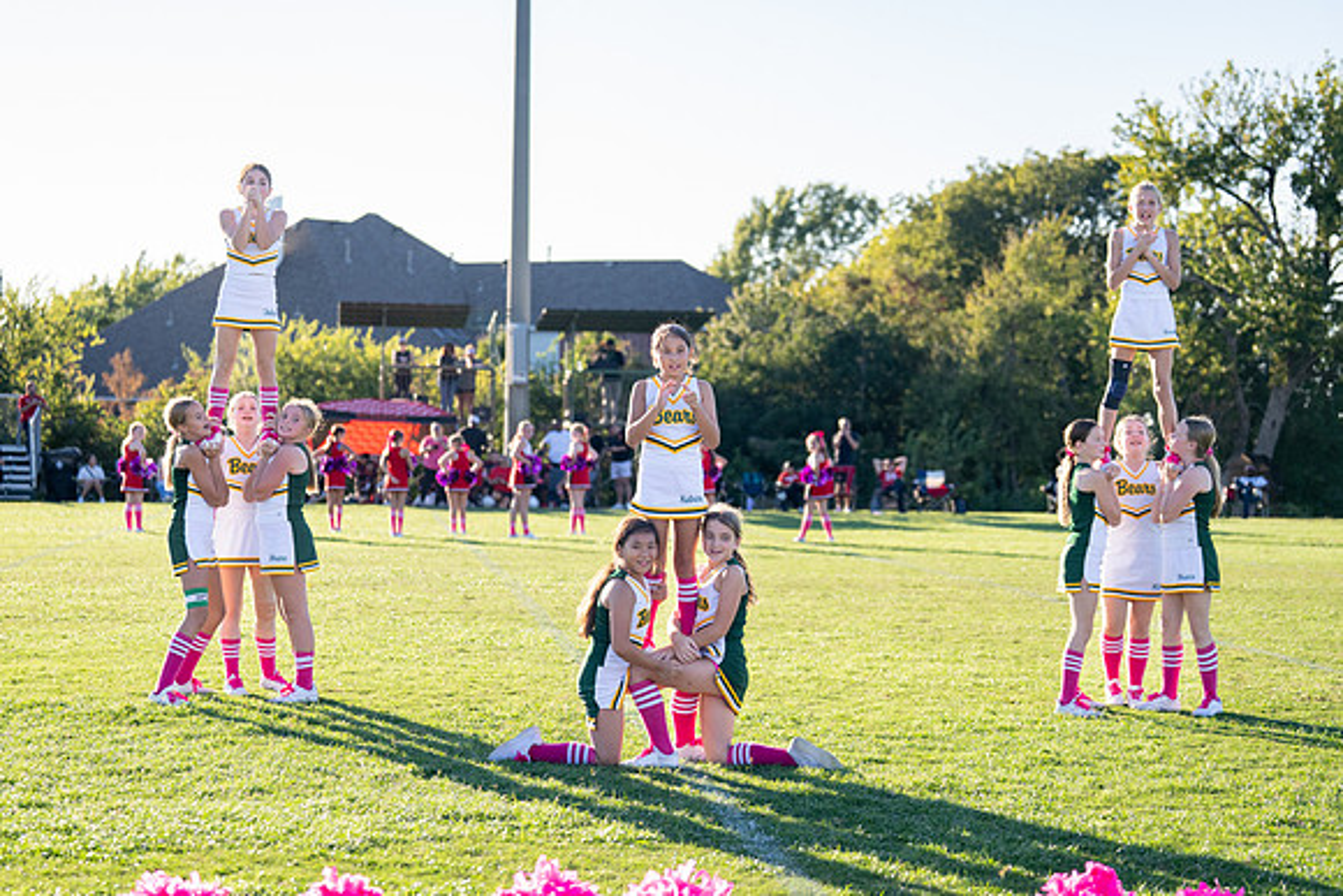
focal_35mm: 72
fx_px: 2702
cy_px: 448
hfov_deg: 27.9
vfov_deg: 18.8
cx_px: 672
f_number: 2.8
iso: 500
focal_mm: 70
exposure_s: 1/2500
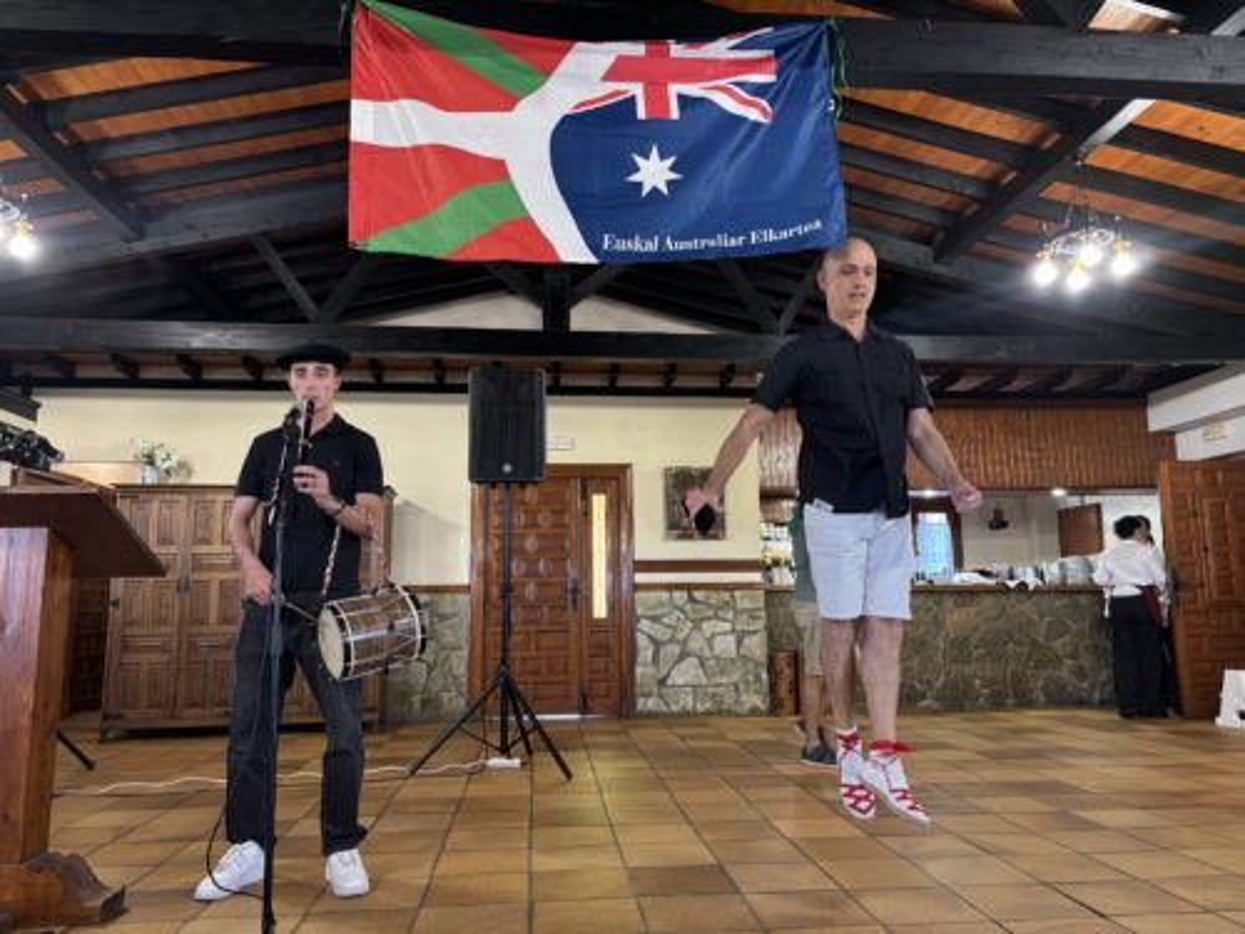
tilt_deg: +8.4
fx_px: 935
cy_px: 467
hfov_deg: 67.3
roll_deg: +0.4
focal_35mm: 26
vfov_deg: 53.1
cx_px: 622
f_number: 1.6
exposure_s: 1/50
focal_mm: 5.96
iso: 250
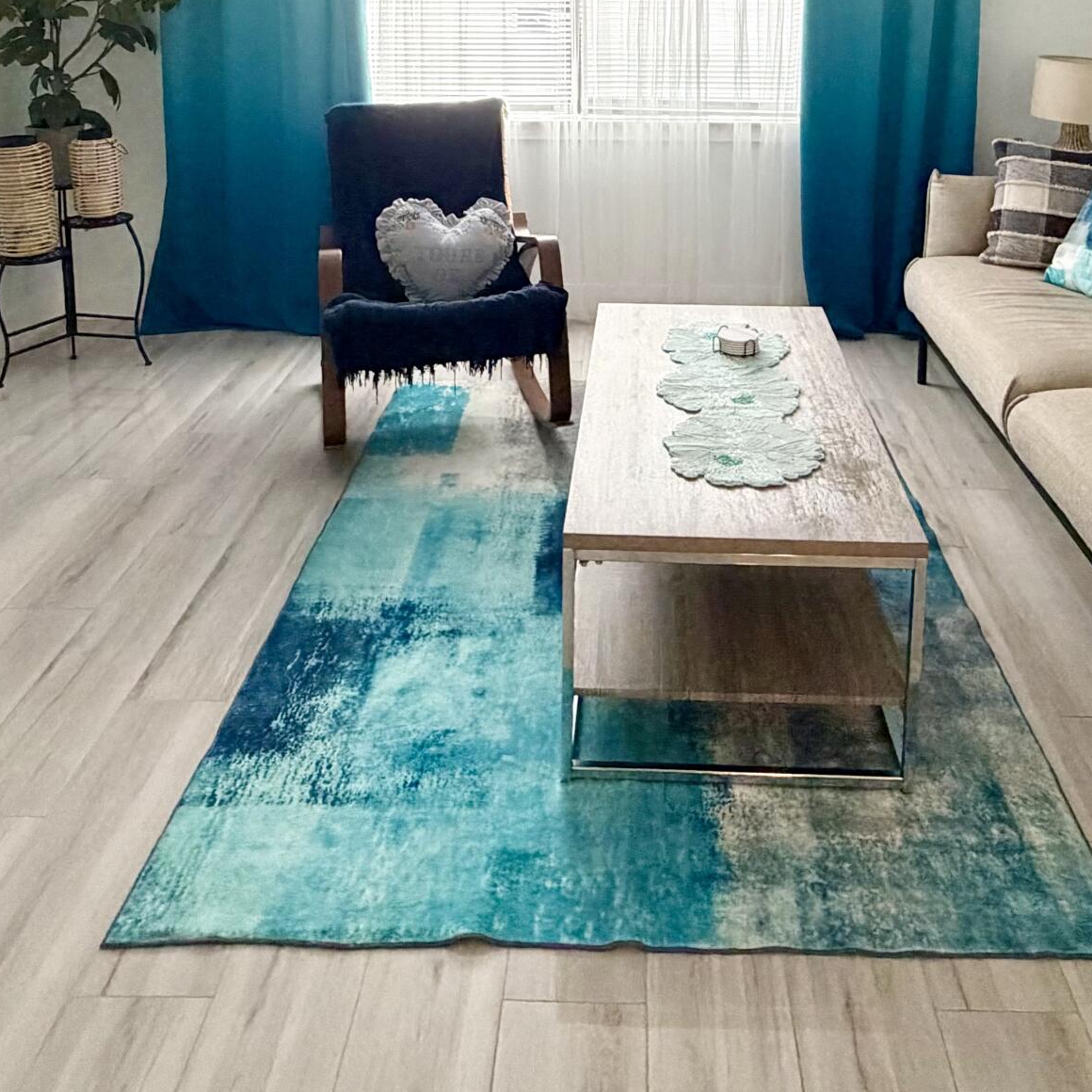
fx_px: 1142
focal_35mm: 32
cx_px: 638
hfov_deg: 50.9
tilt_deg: -8.6
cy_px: 105
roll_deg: +0.0
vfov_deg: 46.1
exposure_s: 1/60
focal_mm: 2.22
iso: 400
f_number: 2.2
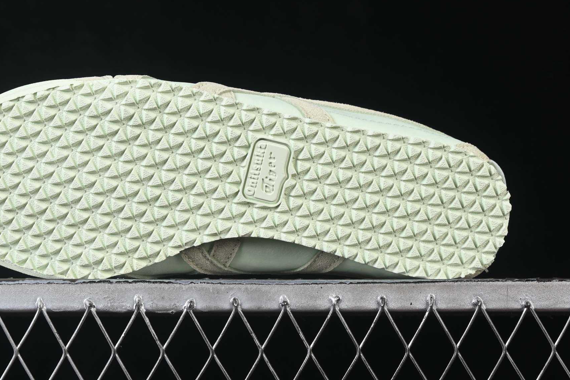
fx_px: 1932
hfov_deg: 16.8
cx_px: 227
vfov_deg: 11.2
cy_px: 82
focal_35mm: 122
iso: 160
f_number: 8
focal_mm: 50
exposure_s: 1/80
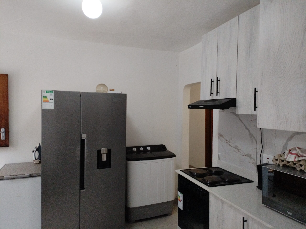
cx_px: 153
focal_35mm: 26
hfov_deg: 67.3
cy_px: 114
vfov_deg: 53.1
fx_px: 230
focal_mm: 4.25
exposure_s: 1/100
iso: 668
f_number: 1.8
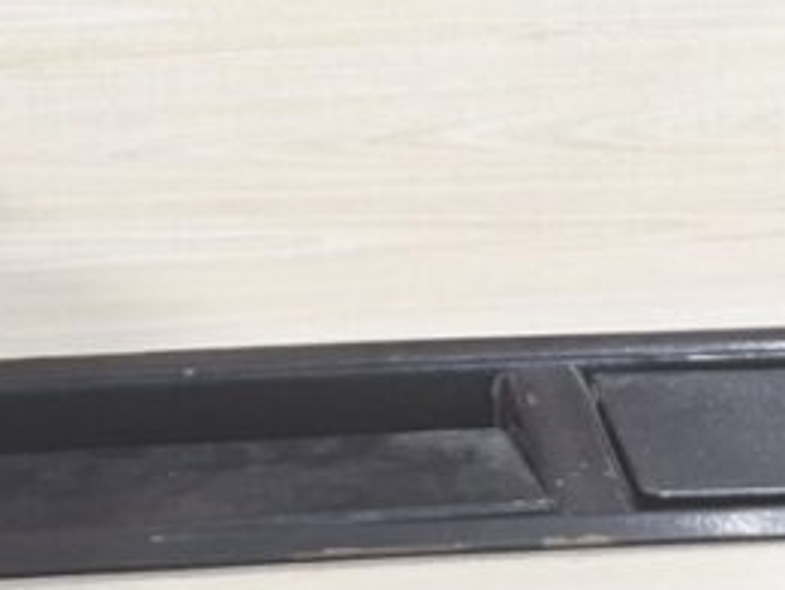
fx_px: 3199
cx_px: 553
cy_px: -536
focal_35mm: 141
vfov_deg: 9.9
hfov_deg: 14.0
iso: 320
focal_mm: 5.54
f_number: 1.8
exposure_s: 1/60
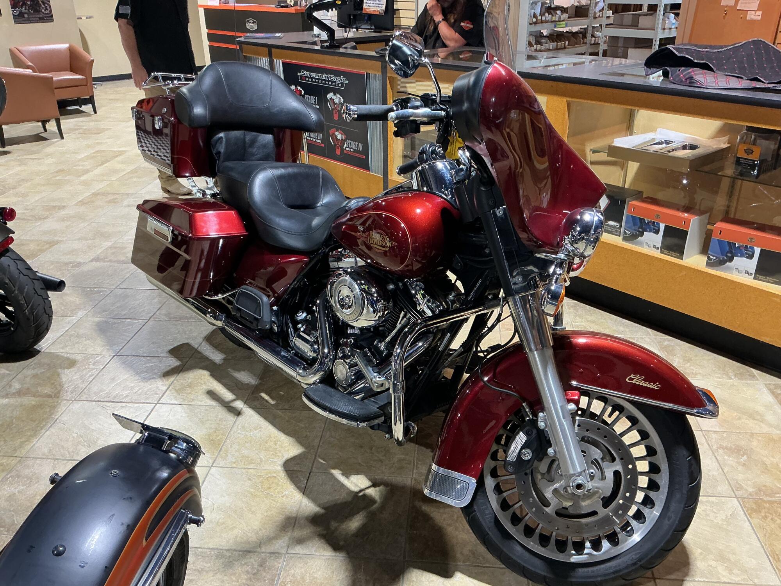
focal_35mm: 29
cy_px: 293
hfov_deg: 61.7
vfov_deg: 48.2
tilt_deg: -25.4
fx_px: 654
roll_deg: +1.1
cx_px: 390
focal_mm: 3
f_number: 1.8
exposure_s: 1/60
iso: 100
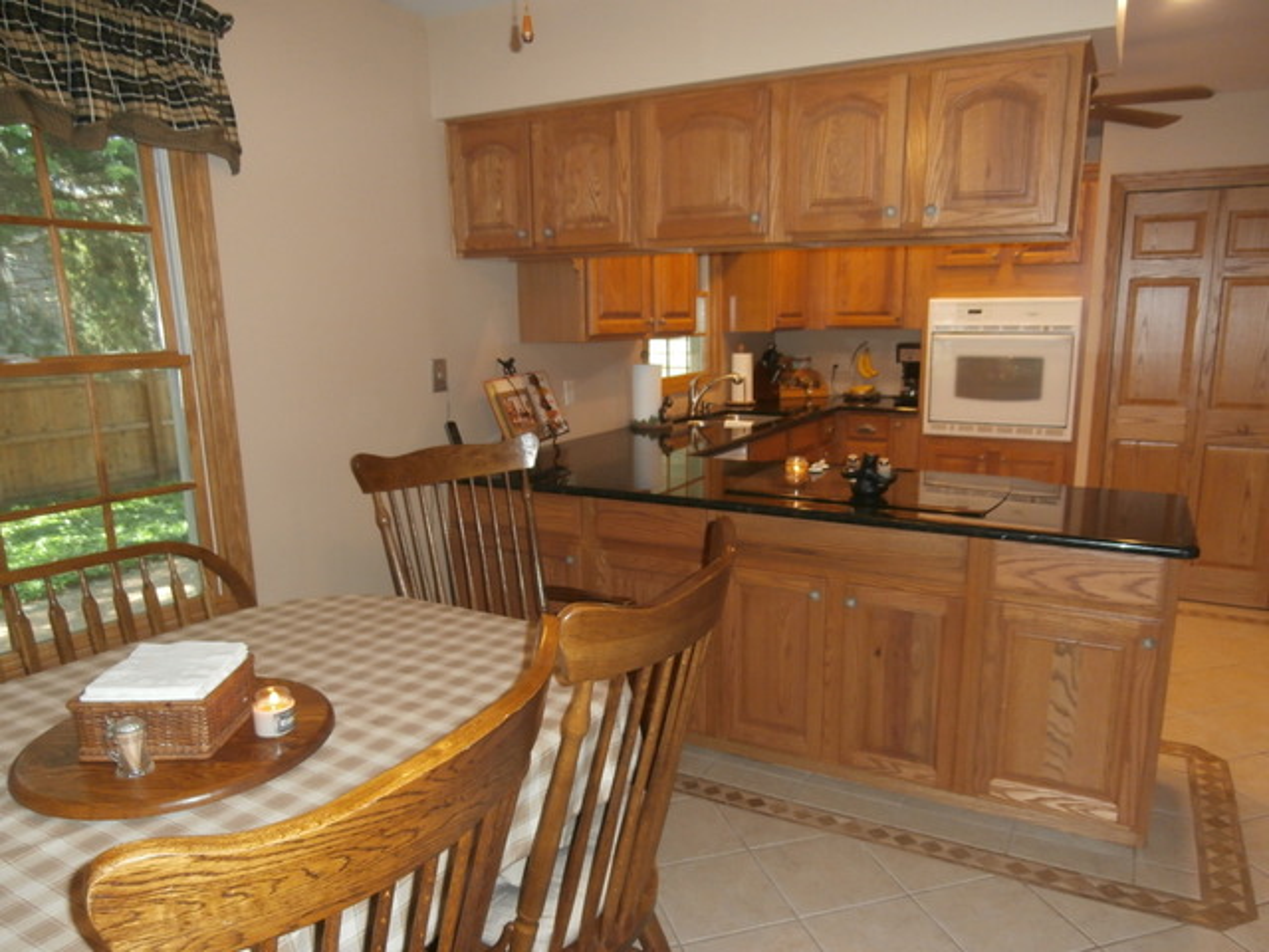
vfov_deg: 56.8
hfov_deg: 71.6
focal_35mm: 24
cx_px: 634
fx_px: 880
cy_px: 476
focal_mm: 4.2
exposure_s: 1/30
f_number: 3
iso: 200
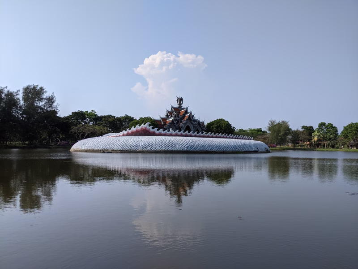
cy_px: 134
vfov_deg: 51.4
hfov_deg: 65.3
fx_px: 279
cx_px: 179
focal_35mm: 27
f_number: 1.8
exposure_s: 1/3906
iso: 61
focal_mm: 4.44
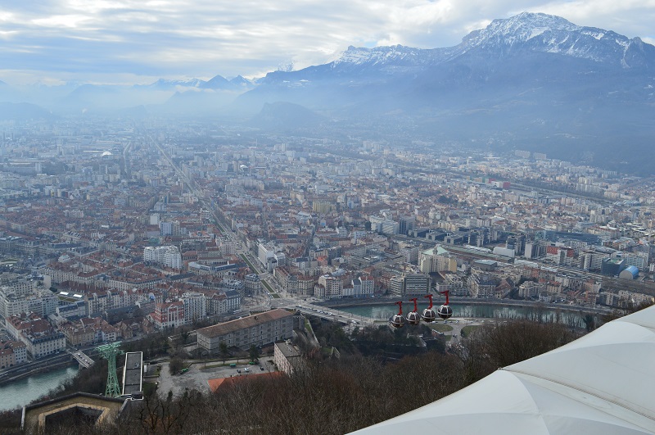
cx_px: 328
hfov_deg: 57.3
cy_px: 218
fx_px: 600
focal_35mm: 33
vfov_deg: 39.9
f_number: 11
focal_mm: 22
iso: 400
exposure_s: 1/500
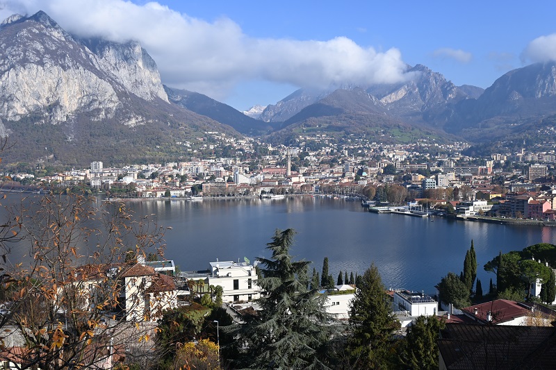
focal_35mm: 34
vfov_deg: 39.1
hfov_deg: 56.2
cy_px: 185
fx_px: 521
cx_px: 278
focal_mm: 22.5
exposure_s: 1/320
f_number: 6.3
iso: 100
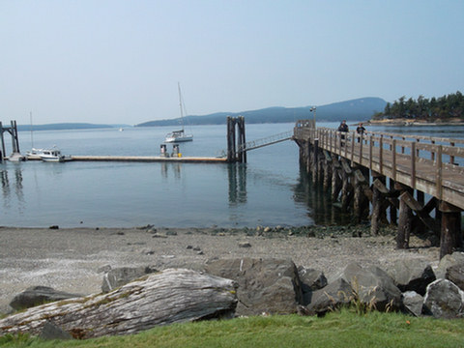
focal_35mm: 32
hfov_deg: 56.8
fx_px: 429
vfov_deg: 44.2
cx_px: 232
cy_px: 174
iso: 80
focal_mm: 5.7
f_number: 3.7
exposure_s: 1/800
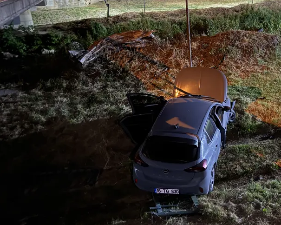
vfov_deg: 41.1
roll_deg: -1.1
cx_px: 208
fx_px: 299
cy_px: 98
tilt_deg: -22.0
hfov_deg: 48.5
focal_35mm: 36
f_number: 1.78
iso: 2000
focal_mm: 6.76
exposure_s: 1/9
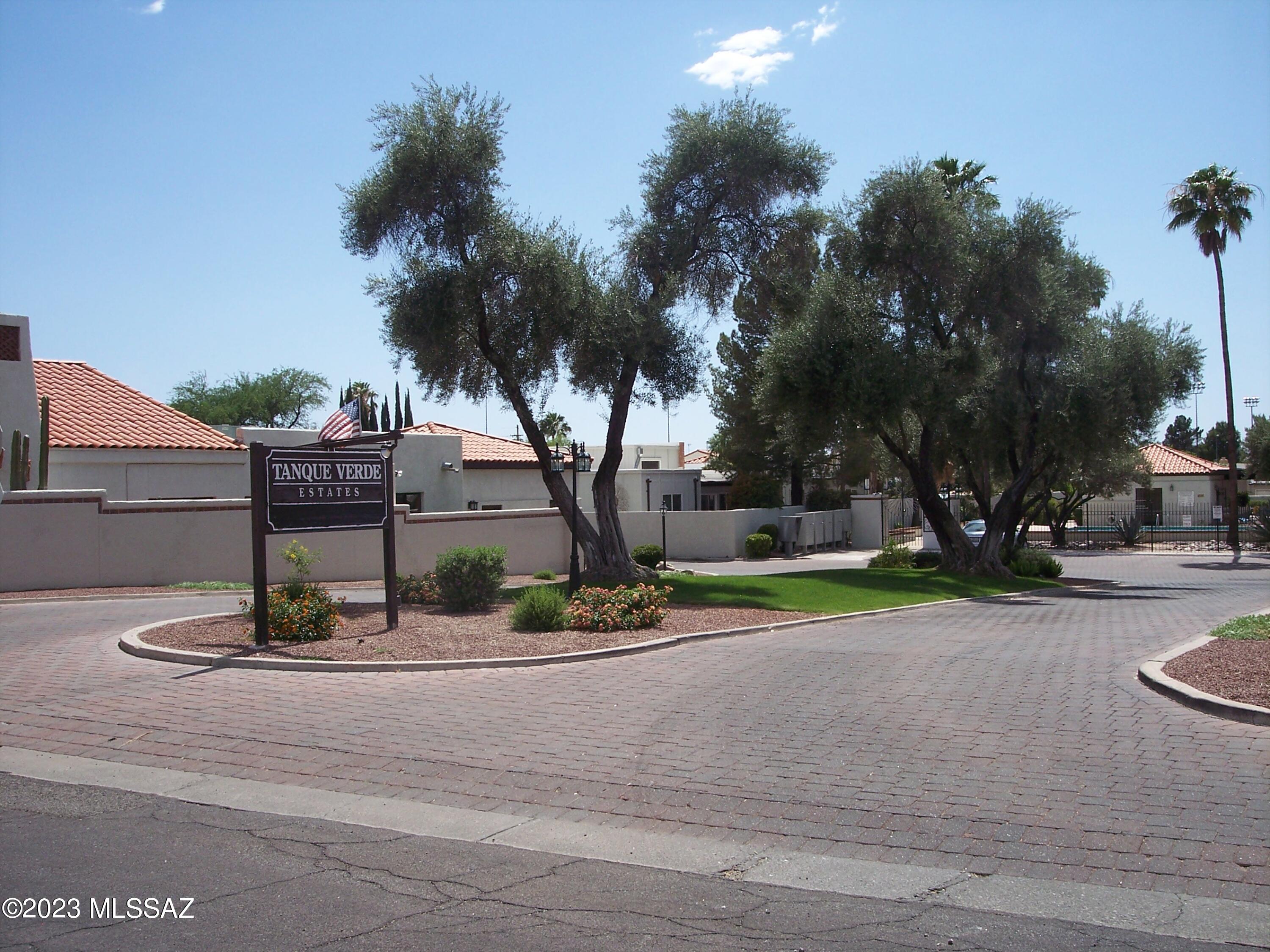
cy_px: 476
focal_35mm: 39
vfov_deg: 36.8
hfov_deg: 47.9
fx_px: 1431
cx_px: 635
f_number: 5.6
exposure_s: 1/500
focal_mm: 8
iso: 100
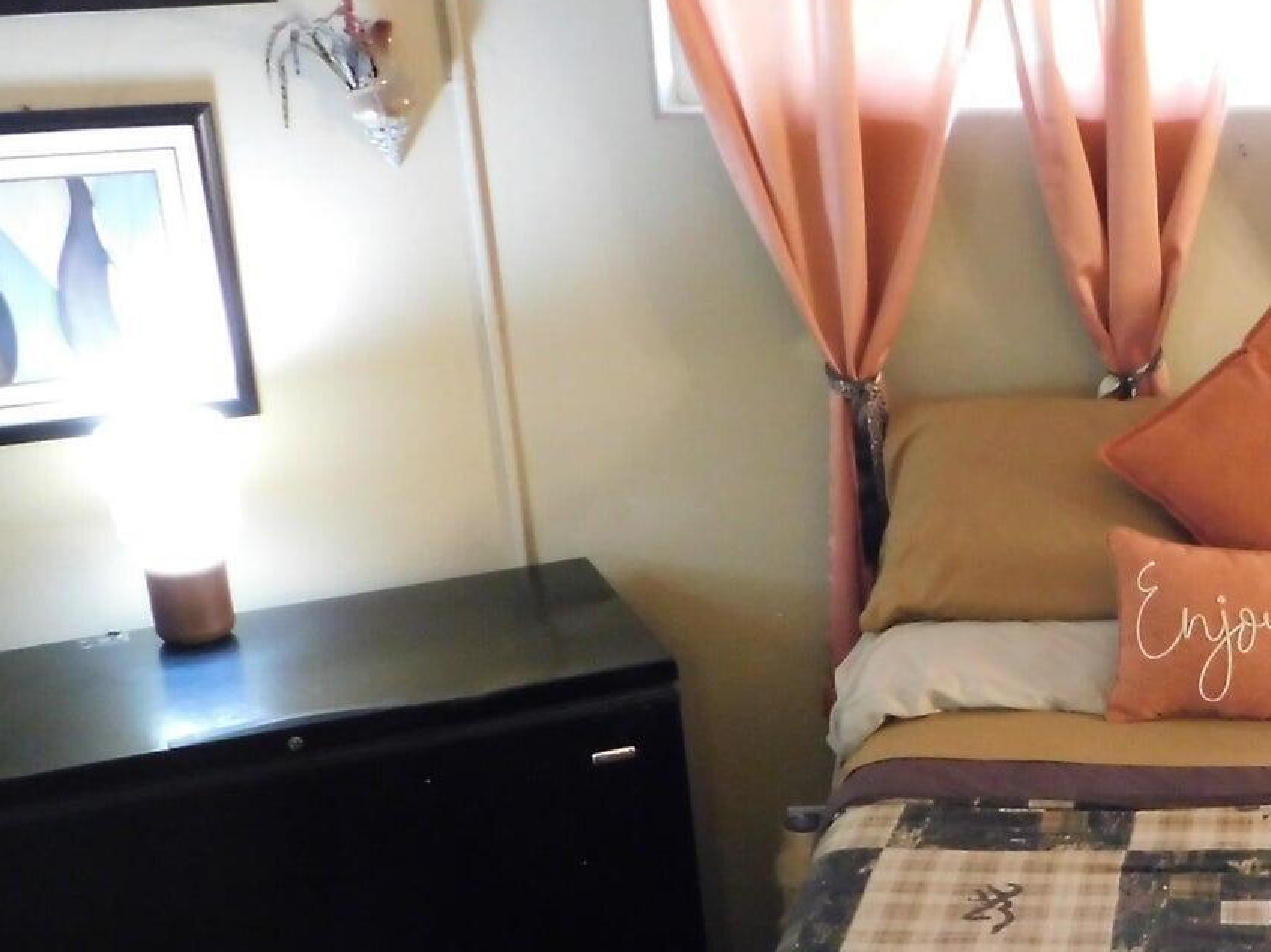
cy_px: 676
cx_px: 1263
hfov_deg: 30.9
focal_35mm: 58
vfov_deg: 25.0
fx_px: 2129
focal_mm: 4
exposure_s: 1/15
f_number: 3
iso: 1400
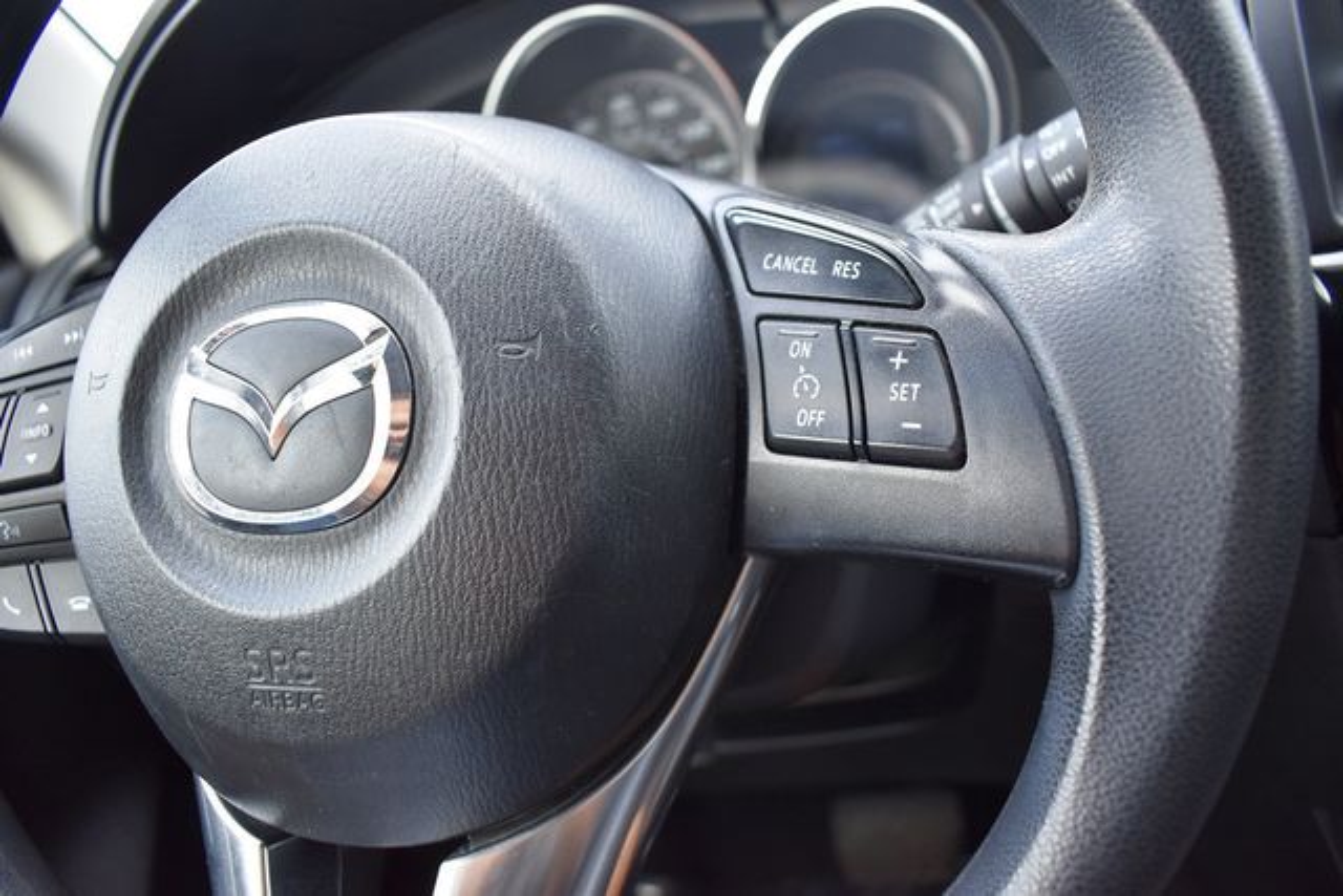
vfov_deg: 48.0
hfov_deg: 67.4
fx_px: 1007
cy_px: 448
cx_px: 672
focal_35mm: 27
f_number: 3.5
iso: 560
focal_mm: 18
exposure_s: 1/250
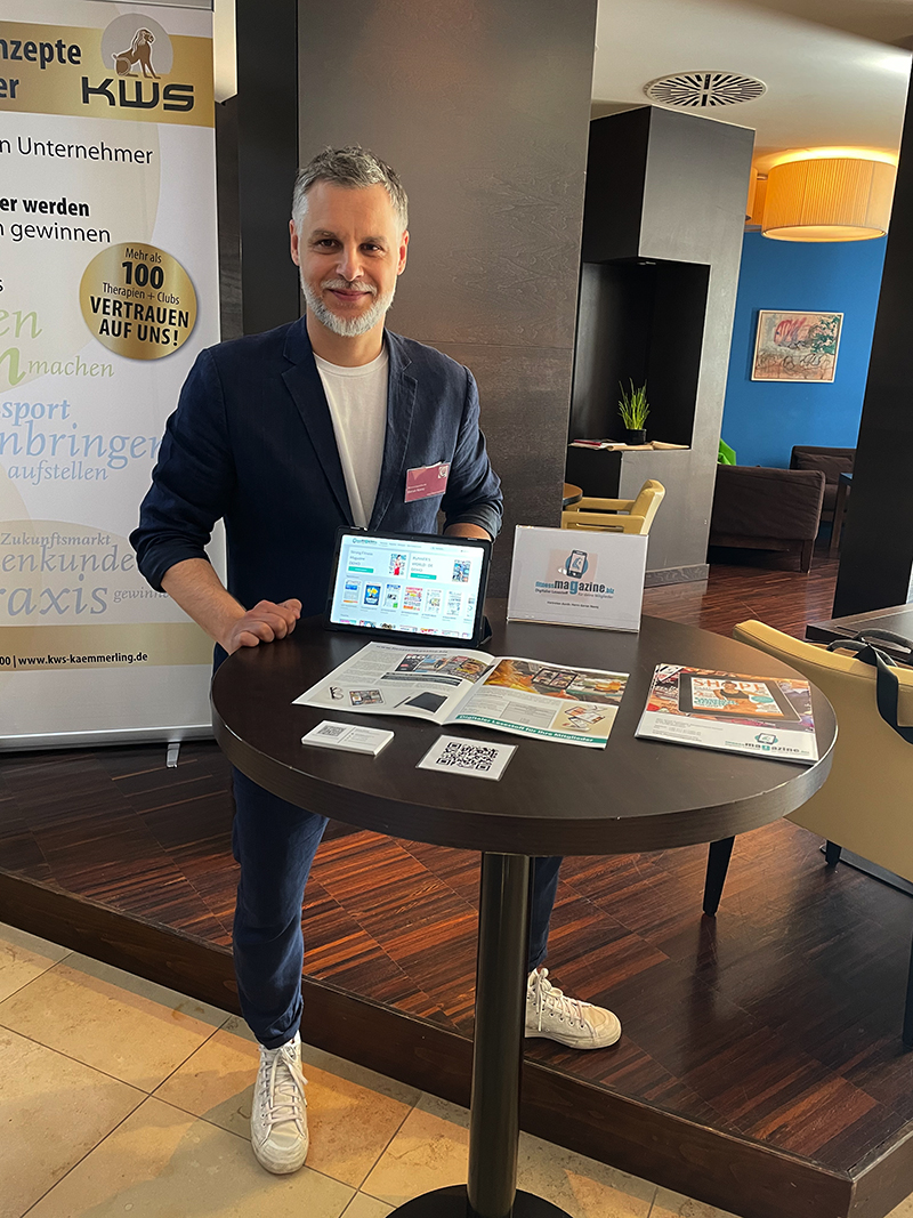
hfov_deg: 53.1
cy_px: 609
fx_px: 915
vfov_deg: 67.3
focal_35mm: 26
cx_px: 456
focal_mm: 4.2
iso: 250
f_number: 1.6
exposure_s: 1/50
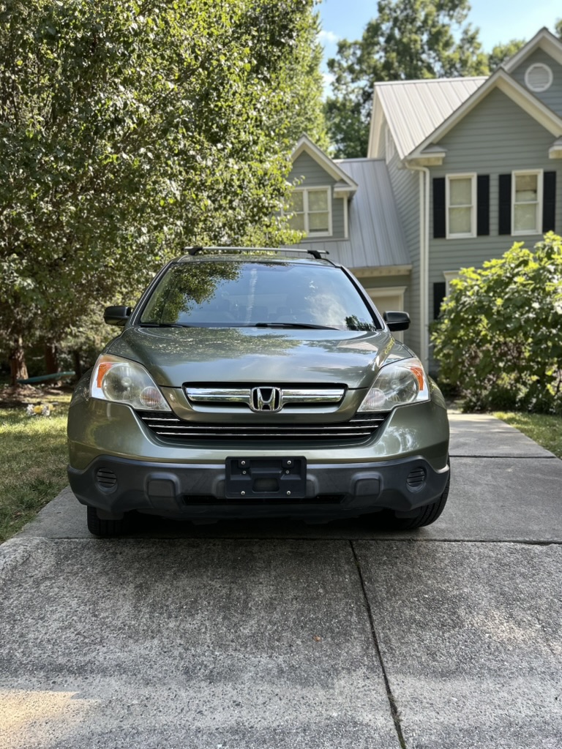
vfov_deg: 67.3
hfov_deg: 53.1
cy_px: 374
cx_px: 281
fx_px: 563
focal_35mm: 26
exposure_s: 1/561
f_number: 1.5
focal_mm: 5.7
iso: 50
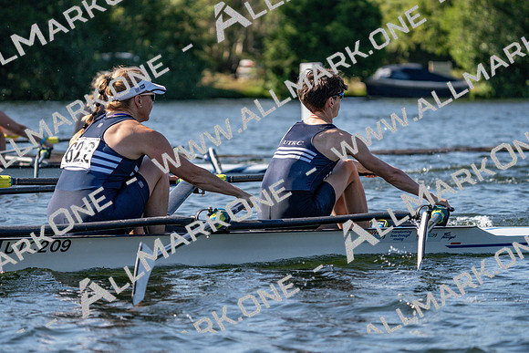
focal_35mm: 200
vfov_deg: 6.9
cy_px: 176
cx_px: 264
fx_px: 2939
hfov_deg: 10.3
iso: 320
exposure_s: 1/1600
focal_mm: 200
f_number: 5.6
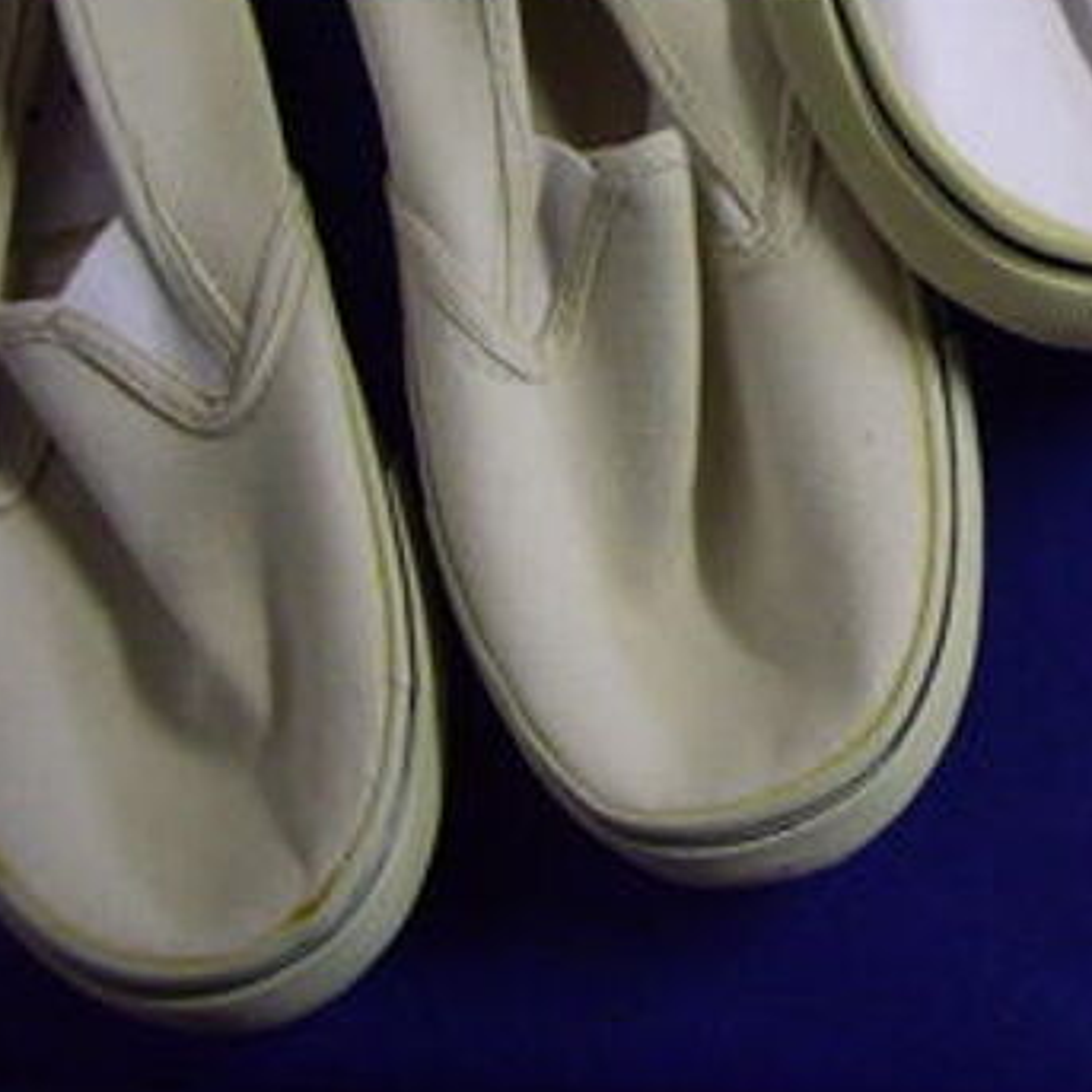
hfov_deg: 17.0
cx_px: 1312
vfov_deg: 17.4
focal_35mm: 98
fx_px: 3498
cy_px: 51
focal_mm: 6.2
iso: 200
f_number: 2.7
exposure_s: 1/20
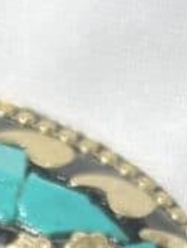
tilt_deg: -56.4
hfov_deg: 4.6
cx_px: -90
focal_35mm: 320
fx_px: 2299
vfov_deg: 6.0
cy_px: 536
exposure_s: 1/145
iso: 25
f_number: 1.6
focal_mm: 5.96
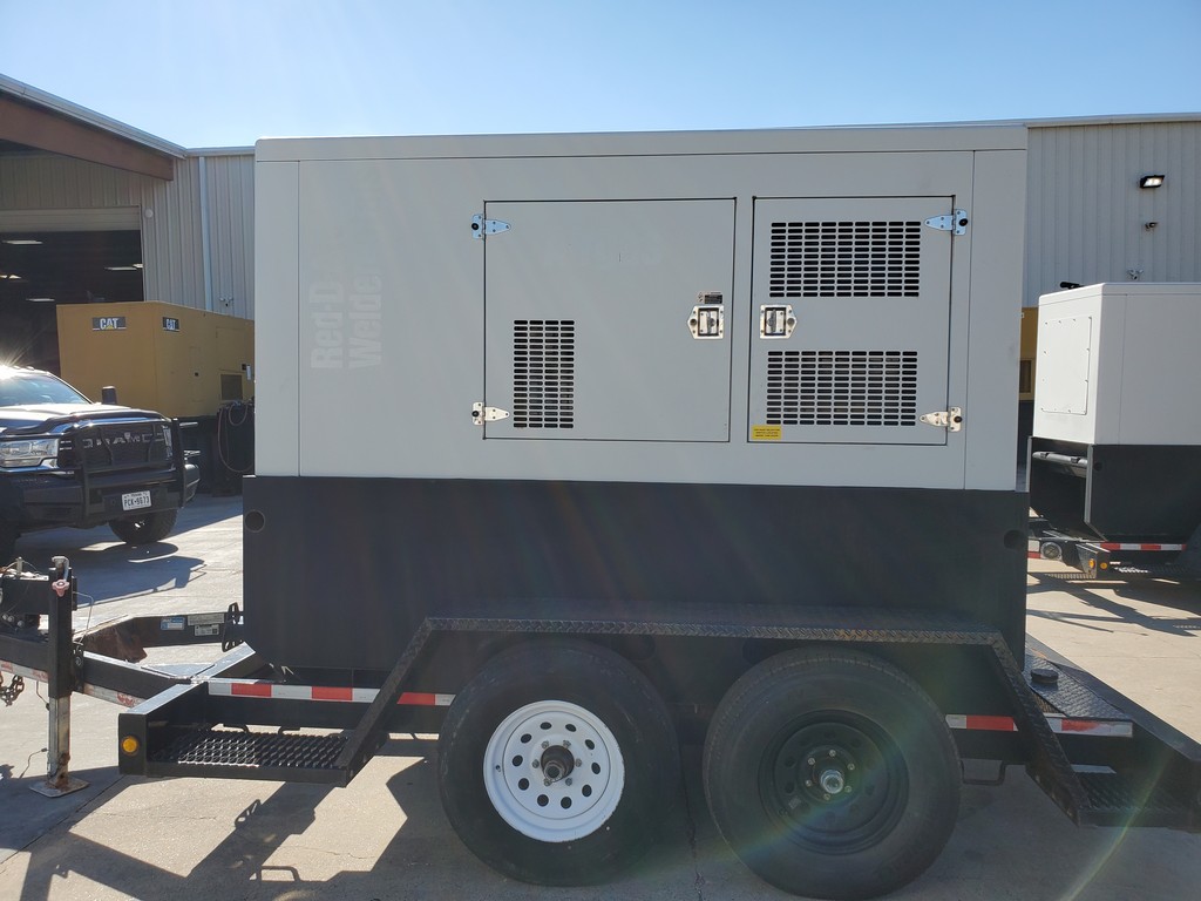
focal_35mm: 26
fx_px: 902
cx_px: 600
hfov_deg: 67.3
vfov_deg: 53.1
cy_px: 450
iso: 50
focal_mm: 4.3
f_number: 2.4
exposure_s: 1/1297
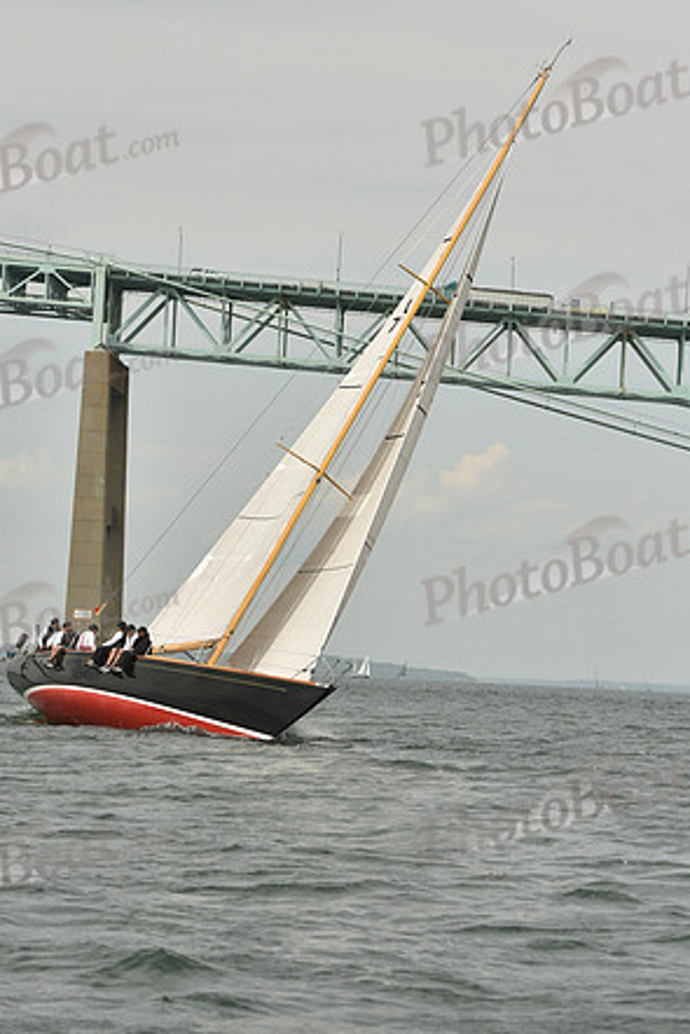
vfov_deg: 17.3
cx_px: 301
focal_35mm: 118
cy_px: 477
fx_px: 3390
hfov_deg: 11.6
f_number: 7.1
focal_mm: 90
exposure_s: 1/3200
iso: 400
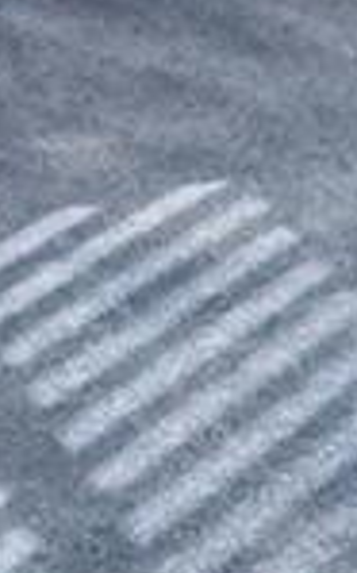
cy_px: -1073
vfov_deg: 10.4
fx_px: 2384
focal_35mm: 153
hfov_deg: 6.8
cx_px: -1033
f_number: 8
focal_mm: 14
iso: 400
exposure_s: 1/500
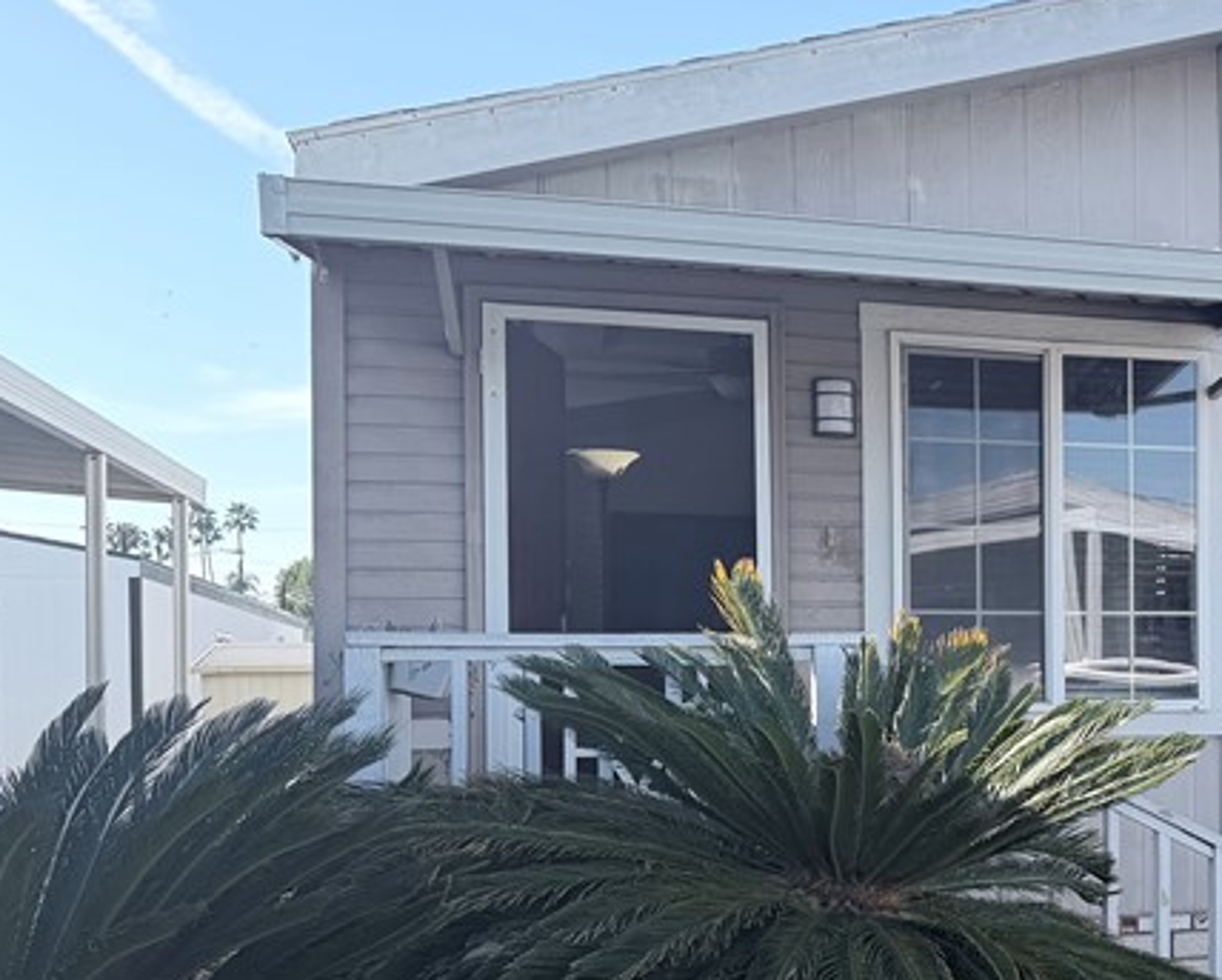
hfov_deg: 30.4
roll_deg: +1.3
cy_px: 674
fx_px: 2027
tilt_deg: -0.5
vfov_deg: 27.0
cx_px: 1311
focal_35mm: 56
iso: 80
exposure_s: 1/2299
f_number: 1.78
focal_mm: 6.76
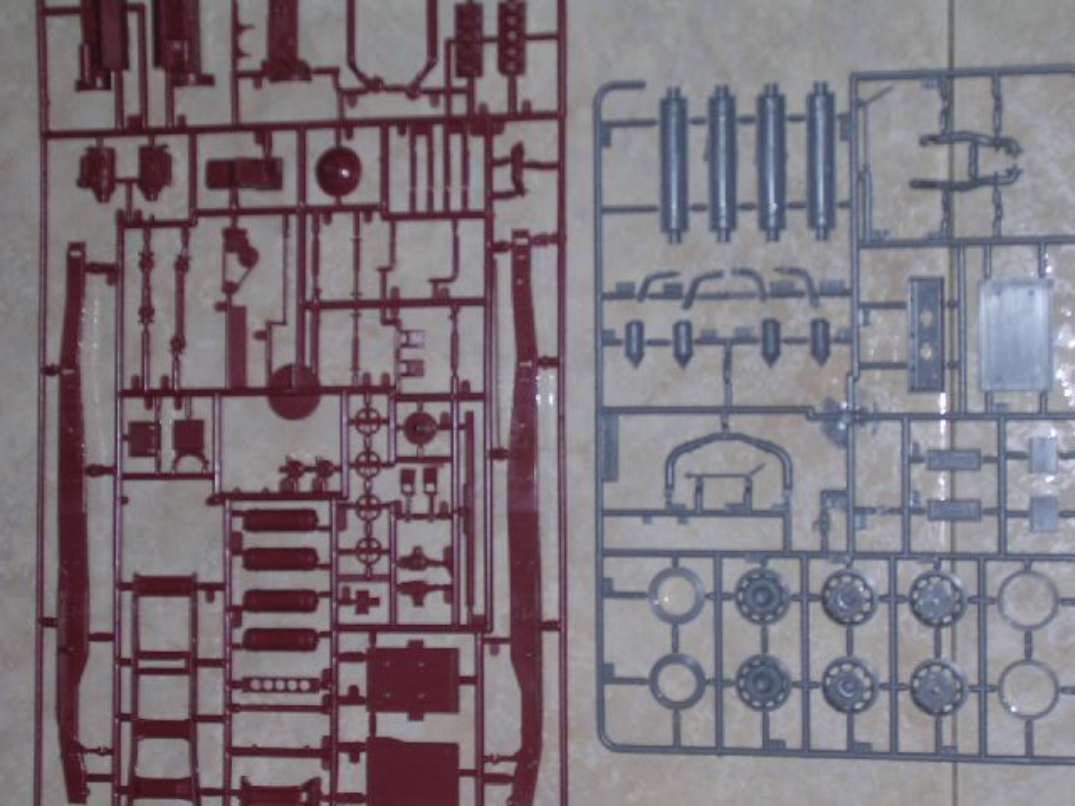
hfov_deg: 21.5
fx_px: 2826
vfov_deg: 16.2
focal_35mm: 91
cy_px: 403
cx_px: 538
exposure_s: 1/60.1
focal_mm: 13.7
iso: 100
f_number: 4.3
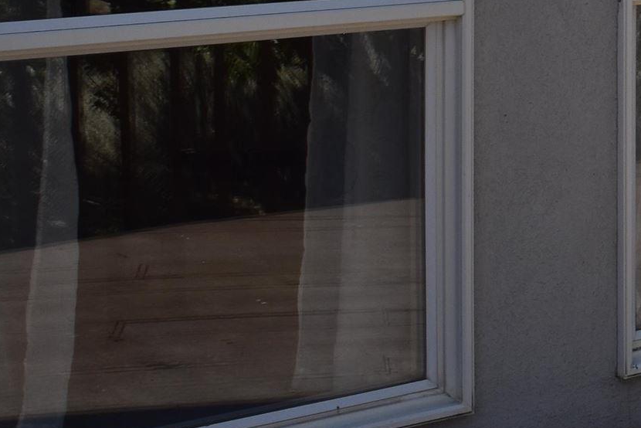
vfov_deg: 12.0
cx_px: 1046
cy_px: -130
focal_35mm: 111
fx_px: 1977
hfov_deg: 16.3
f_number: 11
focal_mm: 20
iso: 400
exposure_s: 1/500
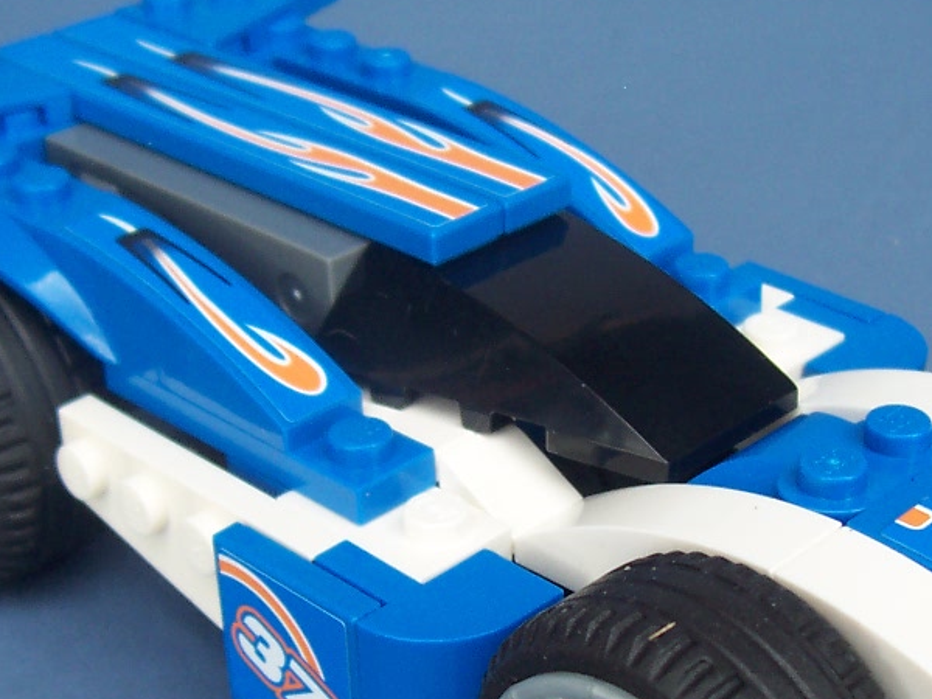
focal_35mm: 74
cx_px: 547
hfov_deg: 26.3
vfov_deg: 19.8
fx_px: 1992
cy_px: 502
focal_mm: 5.6
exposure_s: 1/180
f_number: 2.8
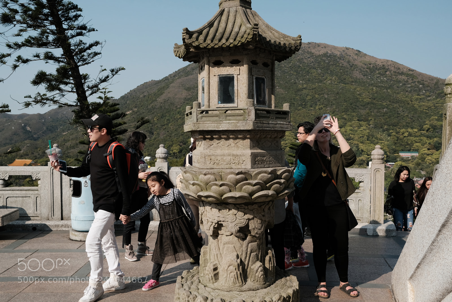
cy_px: 151
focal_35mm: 35
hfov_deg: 54.4
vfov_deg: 37.9
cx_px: 226
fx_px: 439
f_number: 5.6
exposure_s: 1/2000
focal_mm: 23
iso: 400
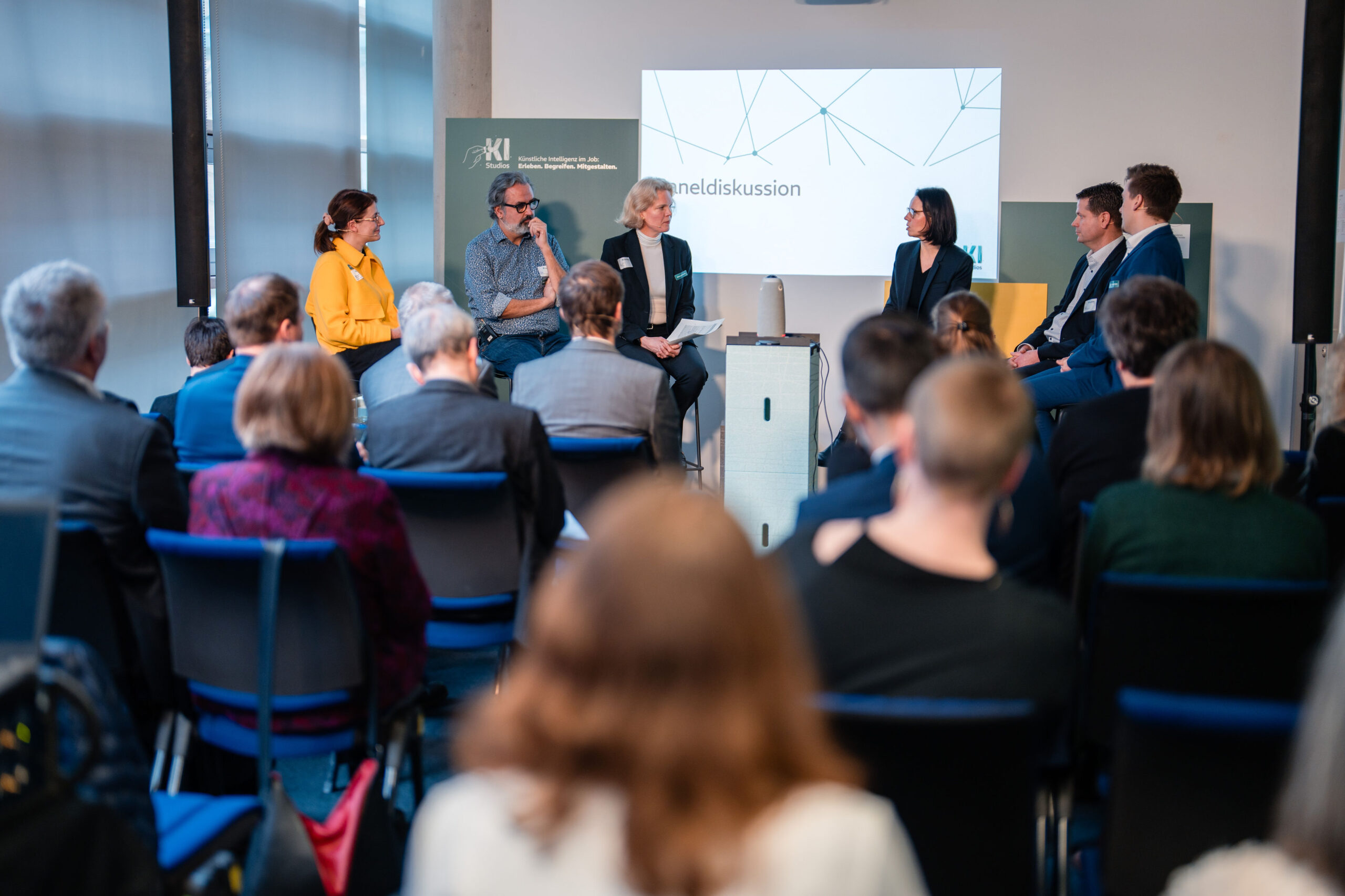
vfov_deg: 27.0
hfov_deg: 39.6
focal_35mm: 50
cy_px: 448
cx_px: 672
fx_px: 1868
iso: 100
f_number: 1.2
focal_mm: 50
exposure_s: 1/125
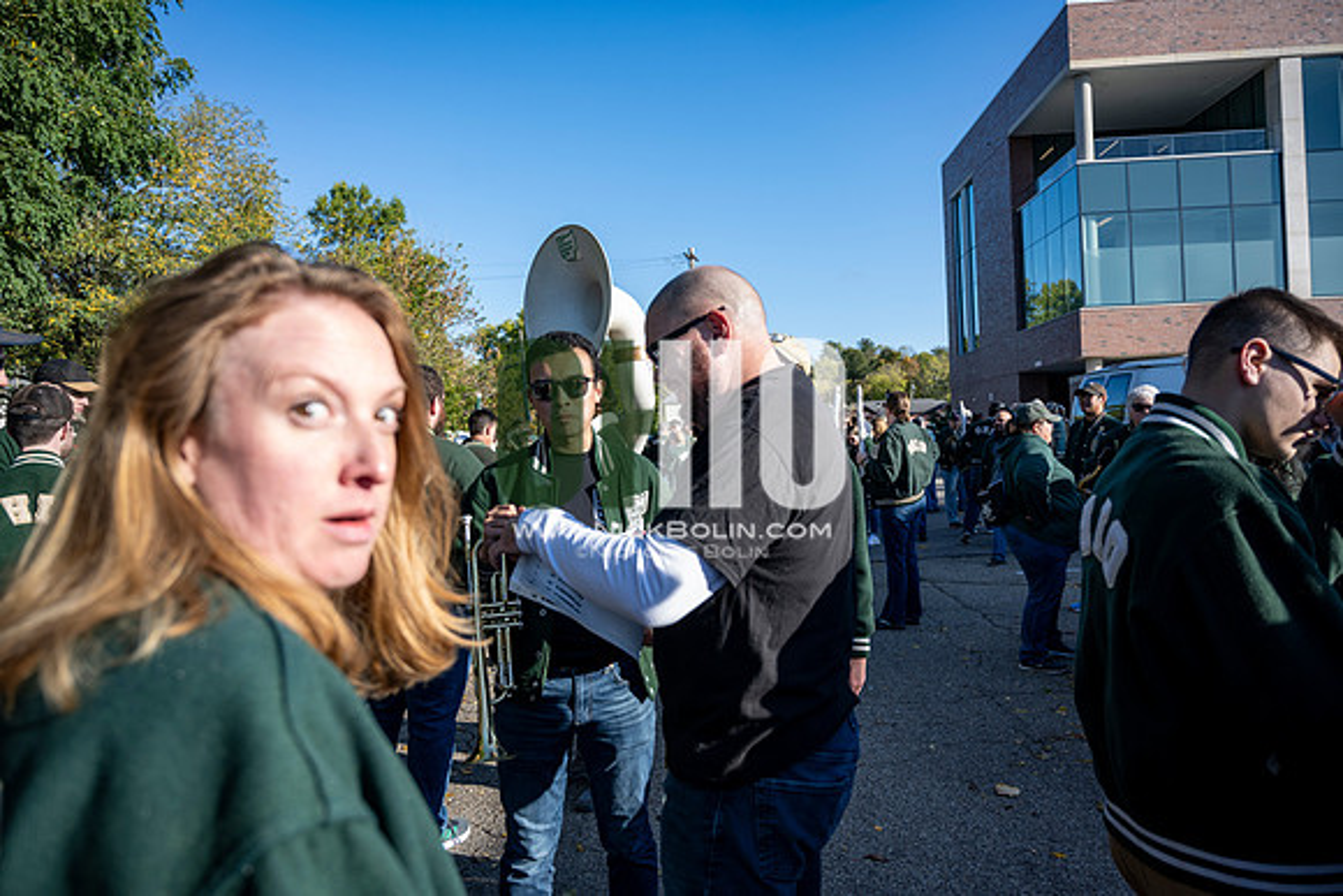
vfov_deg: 53.2
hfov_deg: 73.7
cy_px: 448
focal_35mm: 24
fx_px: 896
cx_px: 672
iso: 125
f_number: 4
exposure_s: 1/500
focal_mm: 24
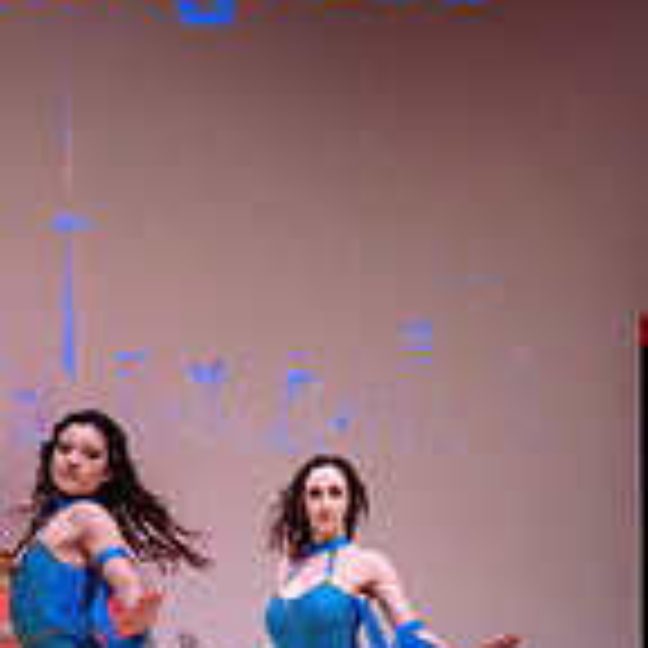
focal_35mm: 131
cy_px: 623
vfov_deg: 13.2
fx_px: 2774
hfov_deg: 13.1
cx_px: -7
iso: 1600
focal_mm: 34
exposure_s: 1/640
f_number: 2.8
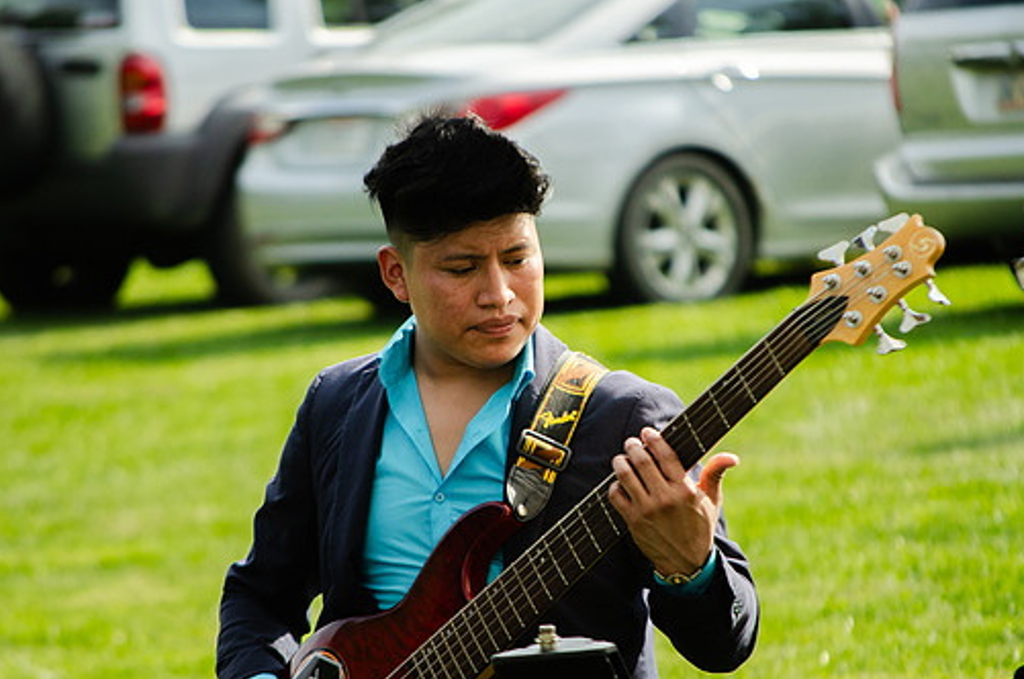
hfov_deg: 6.0
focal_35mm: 347
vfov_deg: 3.9
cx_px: 519
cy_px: 356
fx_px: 9851
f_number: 6.3
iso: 200
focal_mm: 200
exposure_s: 1/640
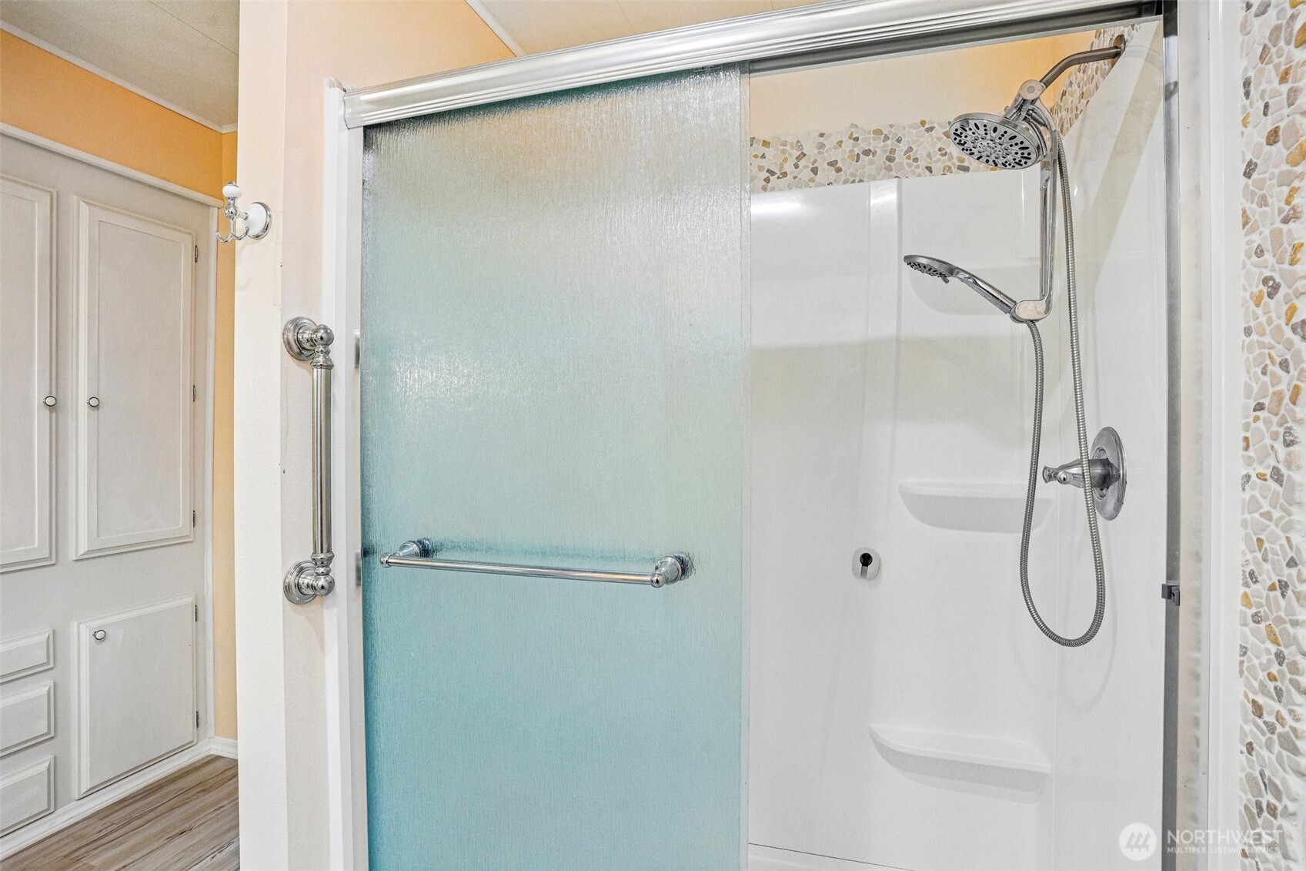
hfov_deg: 93.3
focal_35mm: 17
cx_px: 653
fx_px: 617
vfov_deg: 70.4
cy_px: 436
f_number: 8
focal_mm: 17
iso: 2000
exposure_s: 1/60
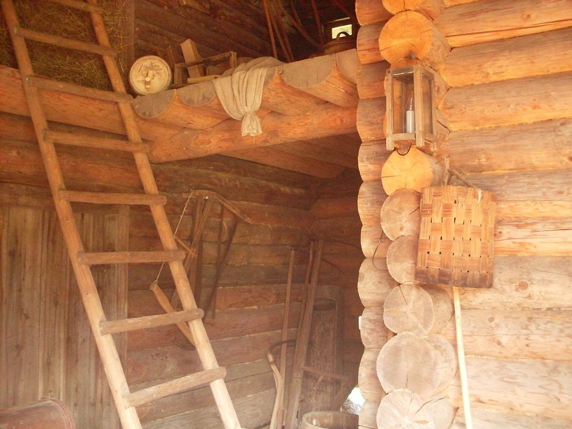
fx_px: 628
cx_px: 286
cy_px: 214
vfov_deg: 37.7
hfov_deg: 49.0
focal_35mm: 38
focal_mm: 6.3
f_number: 2.8
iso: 400
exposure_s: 1/45
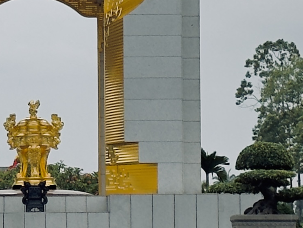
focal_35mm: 260
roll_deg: +1.0
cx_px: 27
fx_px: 2276
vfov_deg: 5.7
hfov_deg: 7.6
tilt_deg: +4.4
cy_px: 116
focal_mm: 6.76
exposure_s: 1/4878
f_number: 1.78
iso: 64
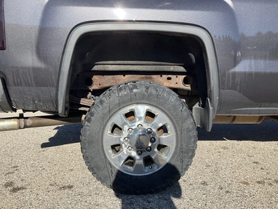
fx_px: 233
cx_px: 139
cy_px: 104
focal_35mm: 29
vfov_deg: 48.2
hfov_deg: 61.7
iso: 25
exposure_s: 1/1144
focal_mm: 3
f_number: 1.8
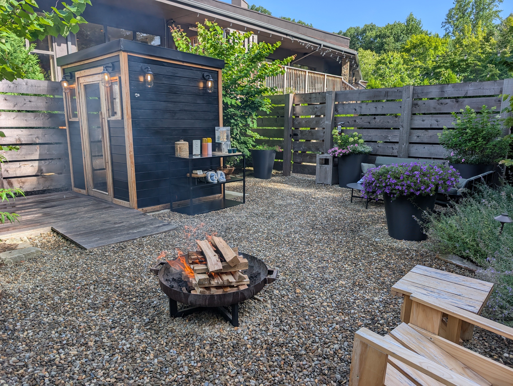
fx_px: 356
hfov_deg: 71.5
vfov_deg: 56.9
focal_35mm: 24
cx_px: 256
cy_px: 193
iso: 16
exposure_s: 1/375
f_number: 1.68
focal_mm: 6.9
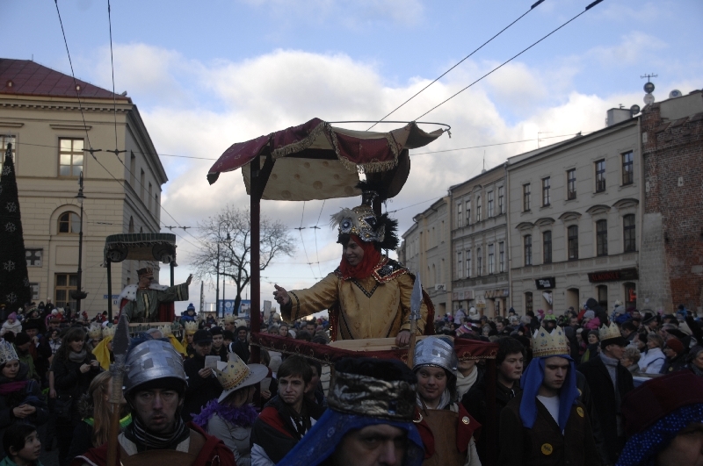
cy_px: 233
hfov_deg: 41.2
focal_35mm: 48
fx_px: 936
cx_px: 352
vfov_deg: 28.0
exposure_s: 1/500
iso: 100
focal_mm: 32
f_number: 4
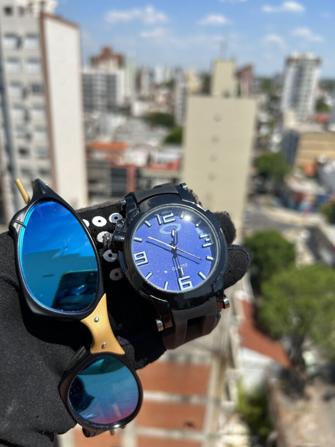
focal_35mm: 26
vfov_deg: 67.3
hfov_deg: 53.1
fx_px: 335
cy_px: 224
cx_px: 168
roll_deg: -2.9
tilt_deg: -19.0
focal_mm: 5.7
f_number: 1.5
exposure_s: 1/4630
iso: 50
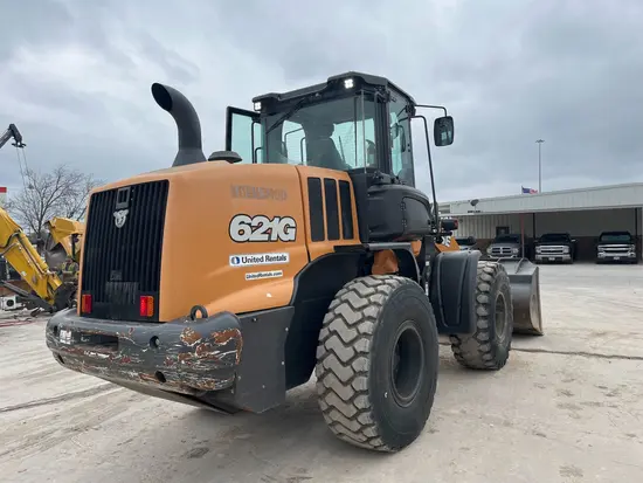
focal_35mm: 26
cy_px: 242
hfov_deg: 67.3
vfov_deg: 53.1
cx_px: 322
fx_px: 483
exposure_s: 1/1776
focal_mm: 5.1
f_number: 1.6
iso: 50
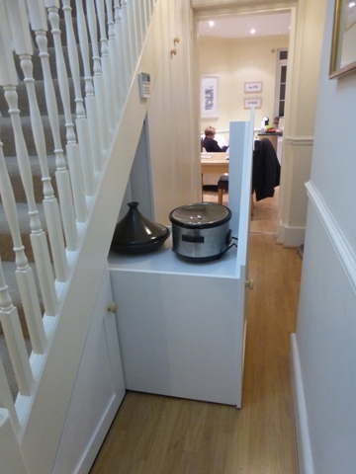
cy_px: 237
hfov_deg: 54.9
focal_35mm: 25
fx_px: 343
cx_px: 178
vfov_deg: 69.4
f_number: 3.3
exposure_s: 1/25
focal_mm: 4.3
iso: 800
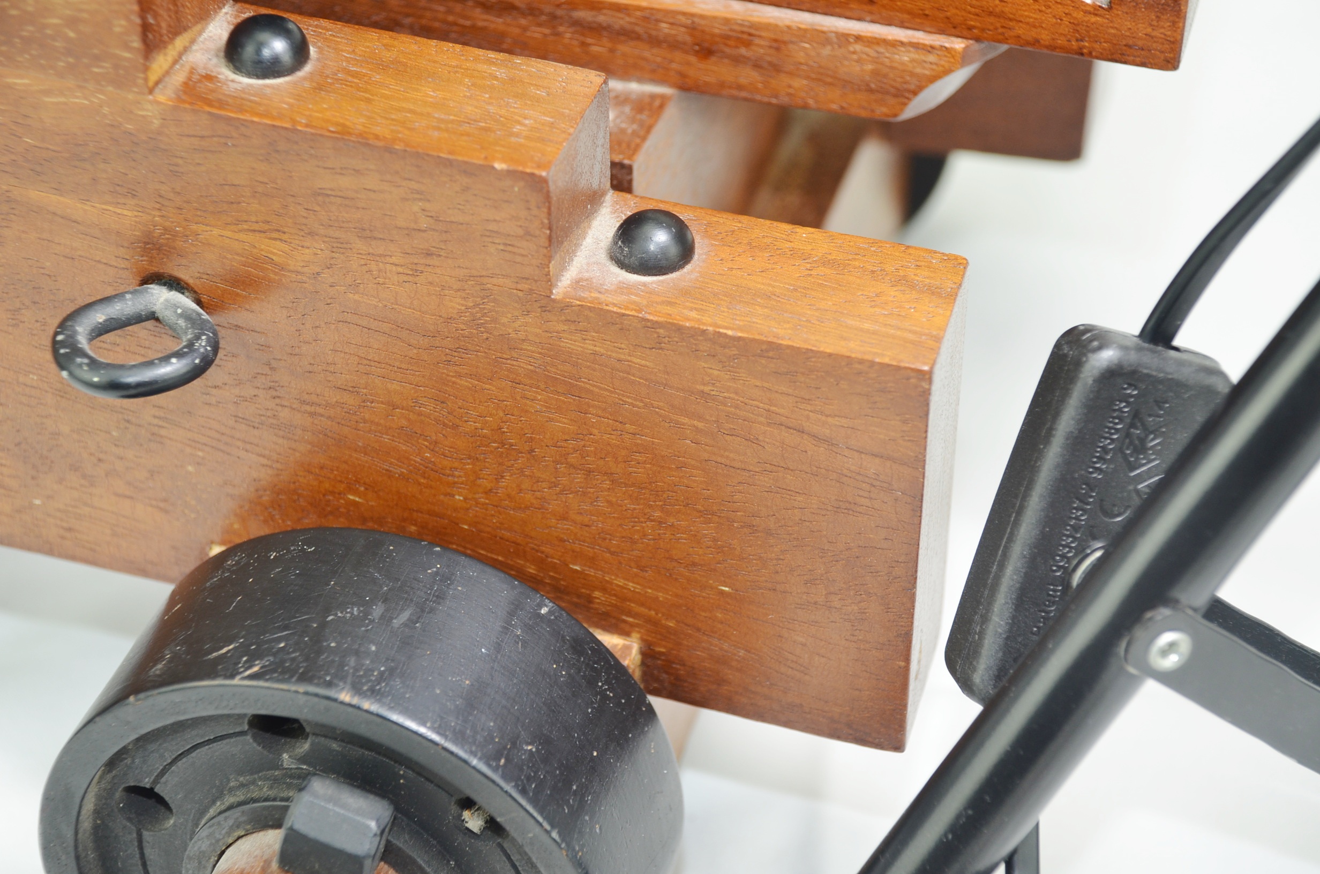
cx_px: 660
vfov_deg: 17.4
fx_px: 2854
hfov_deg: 26.0
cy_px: 437
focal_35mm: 78
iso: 400
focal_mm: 52
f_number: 5
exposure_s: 1/80
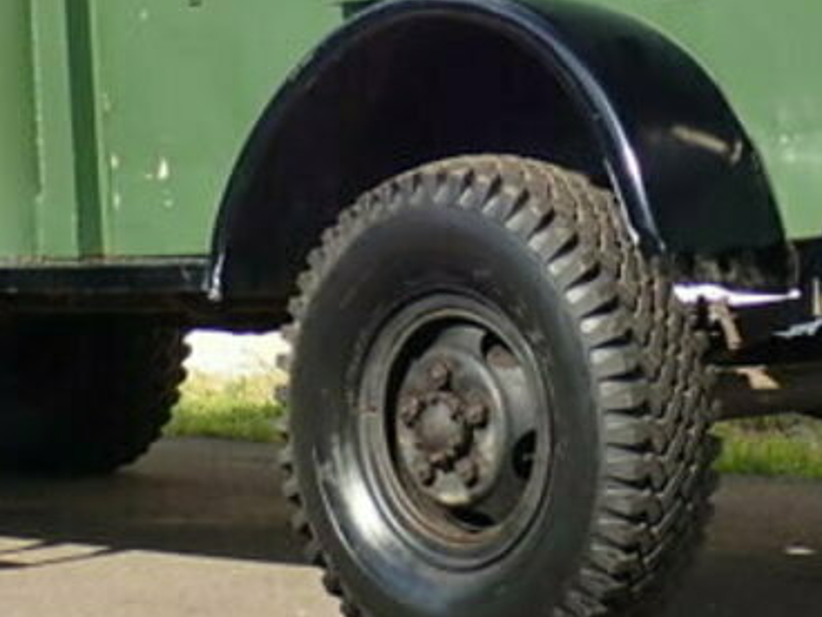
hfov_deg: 11.2
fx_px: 4179
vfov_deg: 8.4
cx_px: 393
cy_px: 107
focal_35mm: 176
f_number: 4.5
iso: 100
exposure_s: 1/160
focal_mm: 9.65
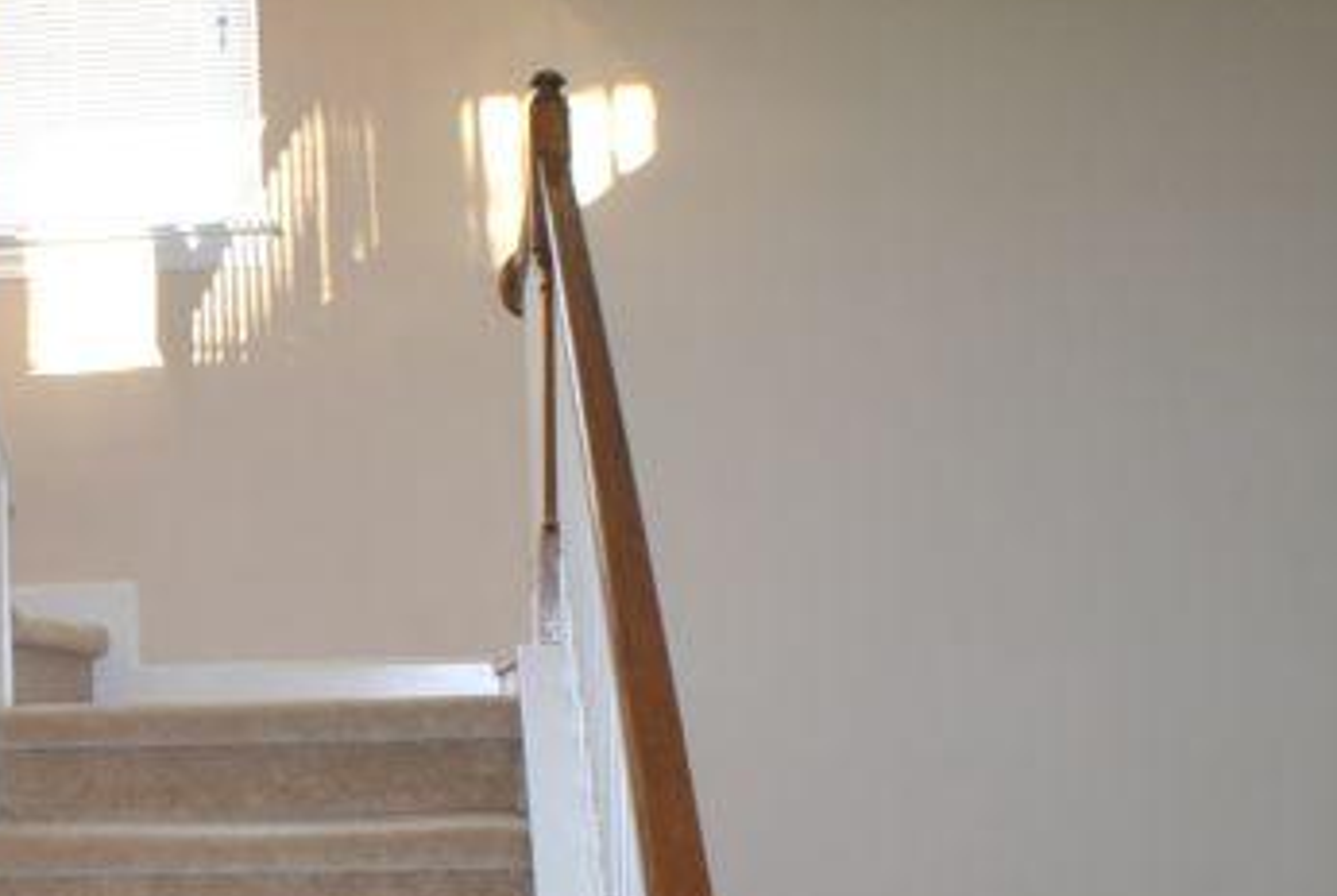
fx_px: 2269
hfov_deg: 32.2
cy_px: 606
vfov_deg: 22.2
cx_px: 325
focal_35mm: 61
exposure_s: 1/20
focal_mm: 22
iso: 400
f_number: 3.8
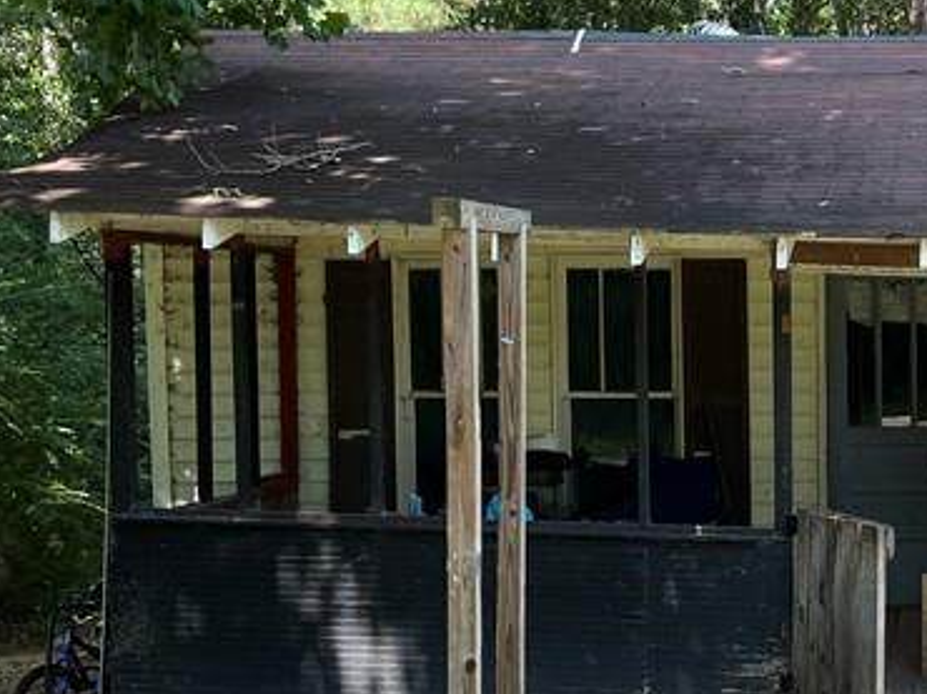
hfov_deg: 26.0
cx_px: 862
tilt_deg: -6.2
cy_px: 504
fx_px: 1927
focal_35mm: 72
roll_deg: +0.1
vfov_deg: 20.3
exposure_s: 1/957
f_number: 1.5
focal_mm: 5.7
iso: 50
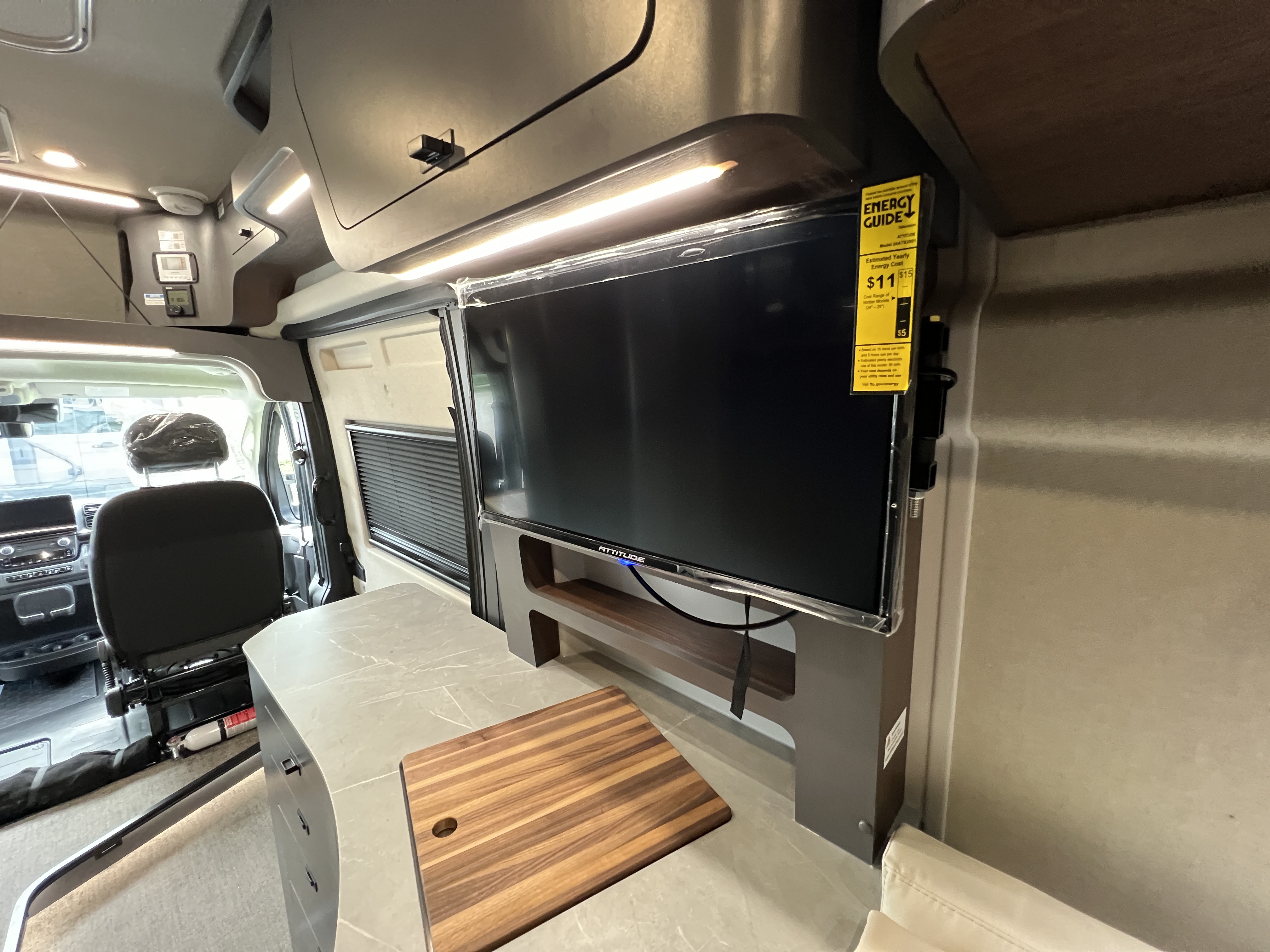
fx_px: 477
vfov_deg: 89.9
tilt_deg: -12.2
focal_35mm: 13
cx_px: 635
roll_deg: -0.8
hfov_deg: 106.2
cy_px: 476
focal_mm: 1.57
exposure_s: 1/60
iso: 640
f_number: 1.8
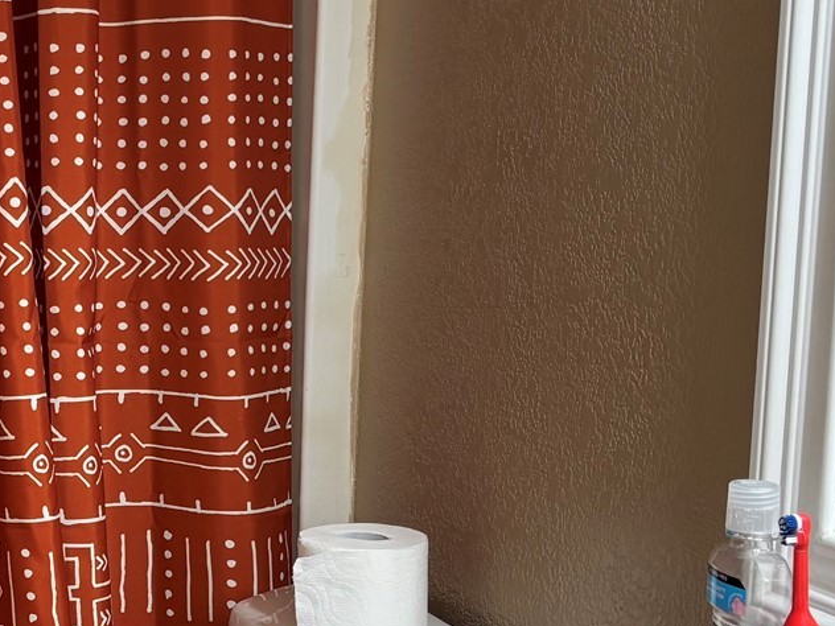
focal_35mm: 79
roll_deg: -1.1
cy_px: 370
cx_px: -24
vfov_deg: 18.6
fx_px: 1906
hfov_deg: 23.5
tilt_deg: -8.5
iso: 80
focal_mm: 5.96
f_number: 1.6
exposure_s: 1/60
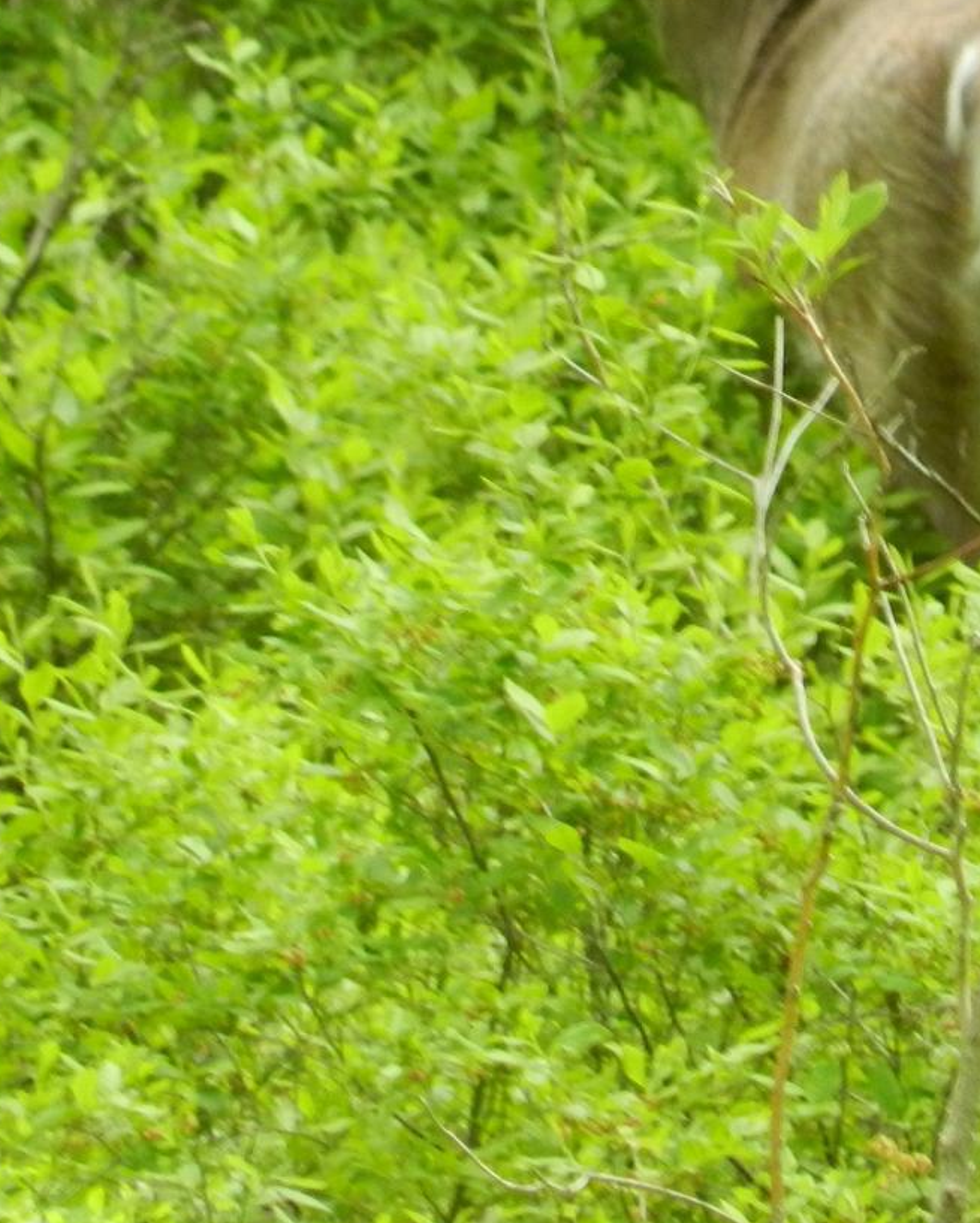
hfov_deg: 0.8
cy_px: 495
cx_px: 887
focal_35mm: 1979
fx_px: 71709
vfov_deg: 1.0
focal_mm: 144
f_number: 5.7
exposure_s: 1/100
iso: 400
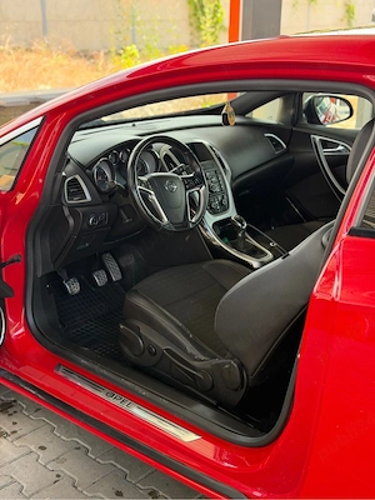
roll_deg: -1.2
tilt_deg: -18.8
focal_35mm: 48
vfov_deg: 39.7
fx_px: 693
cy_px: 250
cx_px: 188
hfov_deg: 30.3
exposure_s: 1/207
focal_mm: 6.76
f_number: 1.78
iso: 100
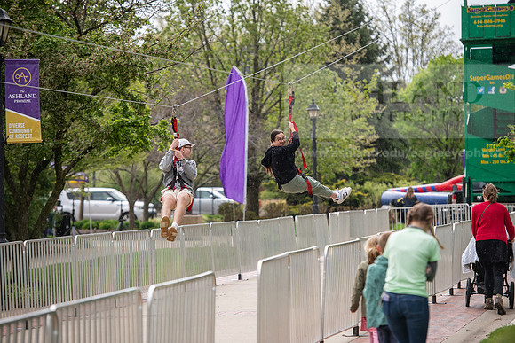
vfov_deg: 8.9
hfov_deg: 13.2
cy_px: 172
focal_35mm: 155
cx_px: 258
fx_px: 2218
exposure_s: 1/640
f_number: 3.5
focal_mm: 155
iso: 500
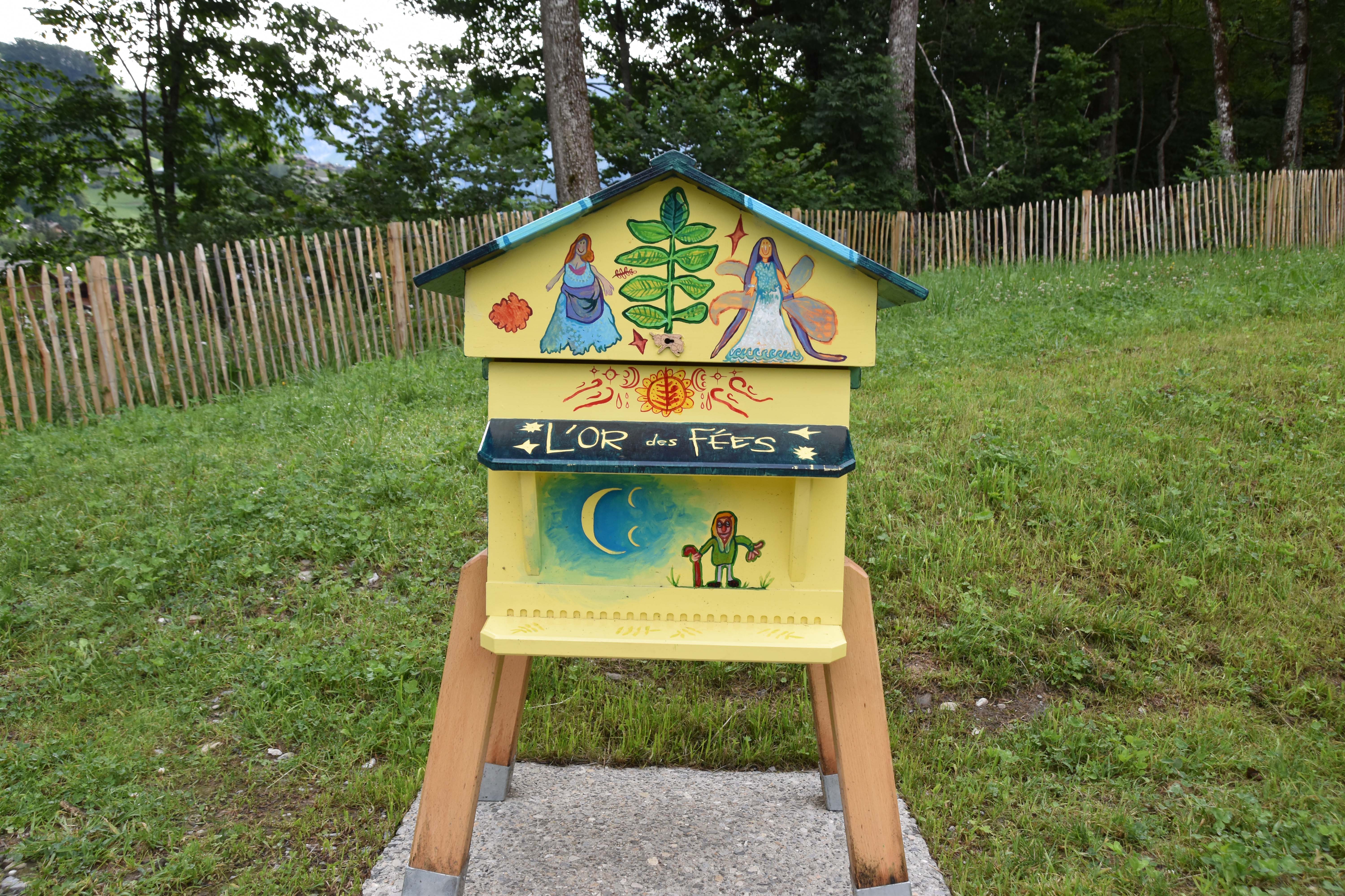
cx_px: 672
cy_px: 448
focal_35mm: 33
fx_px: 1233
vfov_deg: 40.0
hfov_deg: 57.2
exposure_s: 1/250
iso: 400
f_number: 8
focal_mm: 22
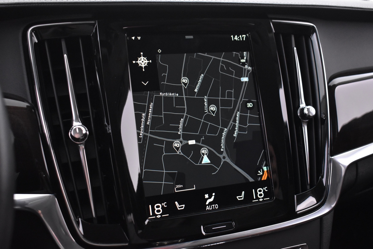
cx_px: 186
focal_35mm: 44
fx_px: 451
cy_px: 124
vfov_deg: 30.8
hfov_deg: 45.0
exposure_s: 1/20
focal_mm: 29
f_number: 4.2
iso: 3200
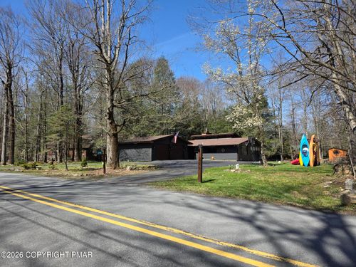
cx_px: 178
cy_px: 134
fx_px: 237
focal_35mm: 23
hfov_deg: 73.9
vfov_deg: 58.9
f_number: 1.7
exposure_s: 1/3809
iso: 80
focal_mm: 6.3
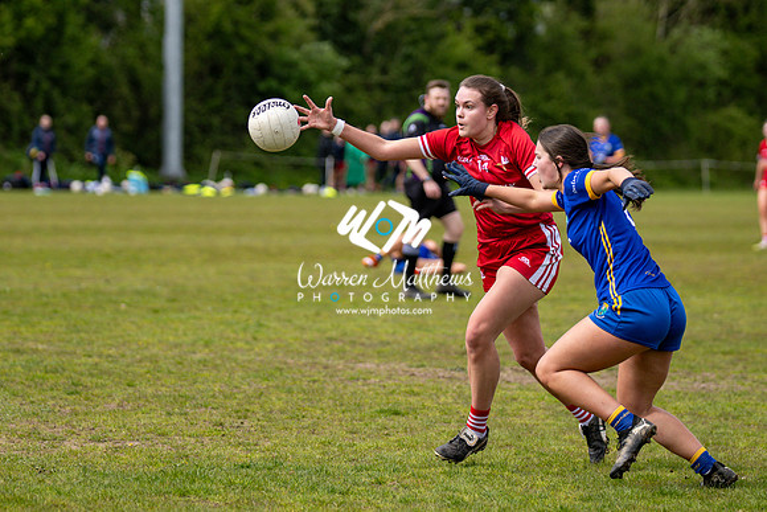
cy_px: 179
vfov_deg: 6.3
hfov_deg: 9.4
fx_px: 4656
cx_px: 357
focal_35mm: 218
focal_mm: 145
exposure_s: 1/4000
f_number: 2.8
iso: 320
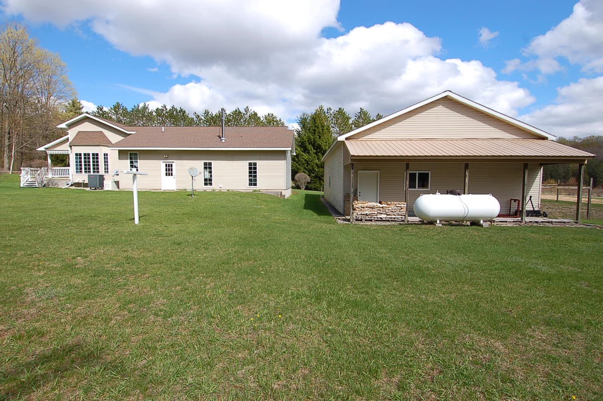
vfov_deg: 67.3
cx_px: 302
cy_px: 200
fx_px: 301
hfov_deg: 90.1
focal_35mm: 18
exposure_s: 1/320
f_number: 9
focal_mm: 12
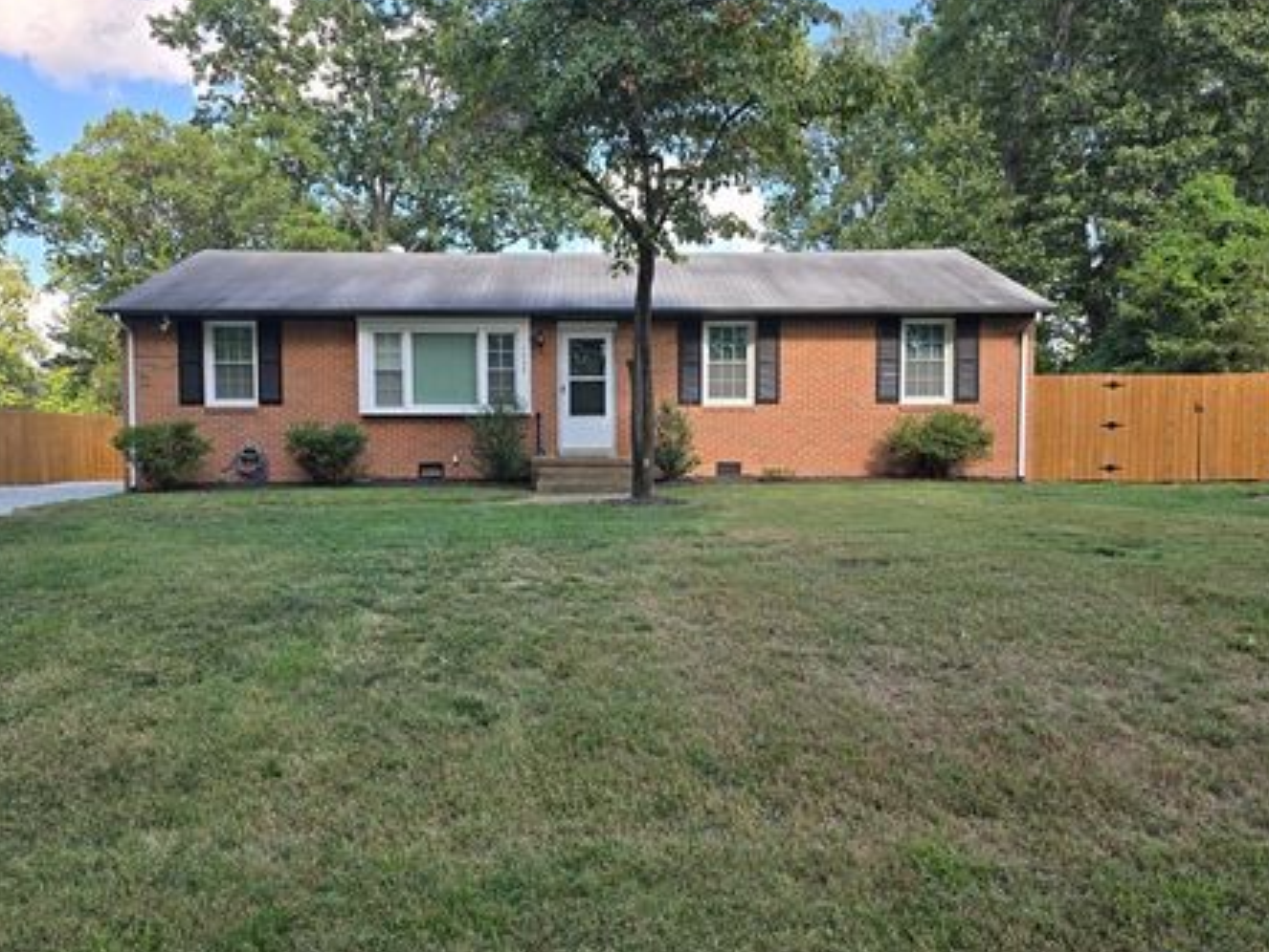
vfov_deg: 53.1
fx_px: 954
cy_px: 492
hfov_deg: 67.2
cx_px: 594
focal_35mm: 26
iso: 12
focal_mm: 6.3
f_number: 1.7
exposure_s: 1/247
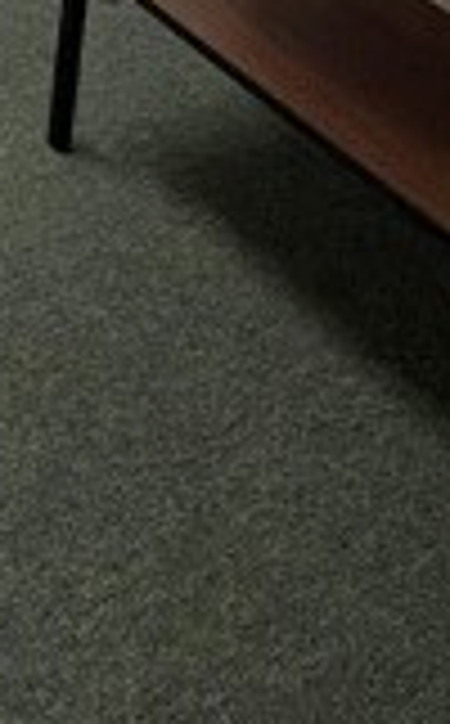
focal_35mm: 71
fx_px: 1399
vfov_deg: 21.9
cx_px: -428
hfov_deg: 15.1
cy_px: -468
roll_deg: -0.8
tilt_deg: -14.6
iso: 320
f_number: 2.2
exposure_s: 1/120
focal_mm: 2.22
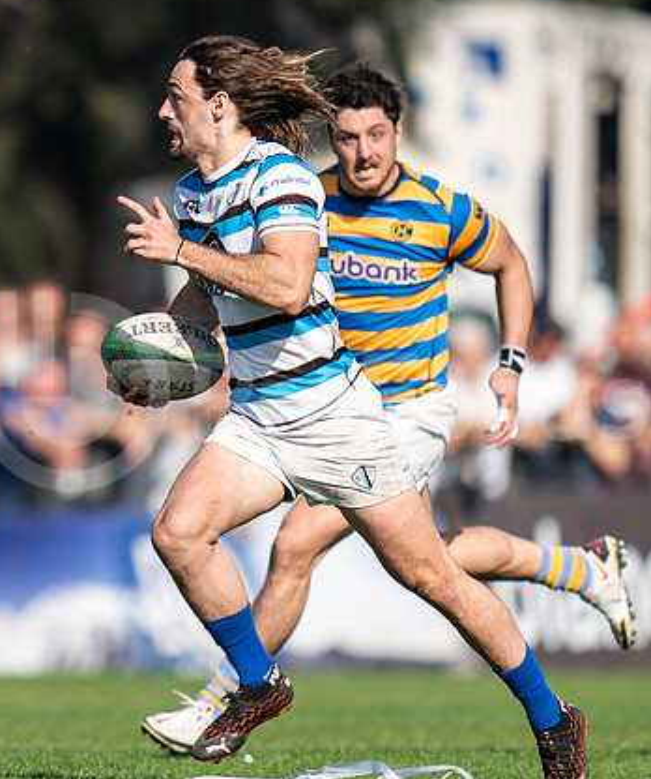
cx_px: -73
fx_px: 26121
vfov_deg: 1.7
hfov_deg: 1.4
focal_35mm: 1114
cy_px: 296
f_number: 2.8
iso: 100
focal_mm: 400
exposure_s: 1/1250
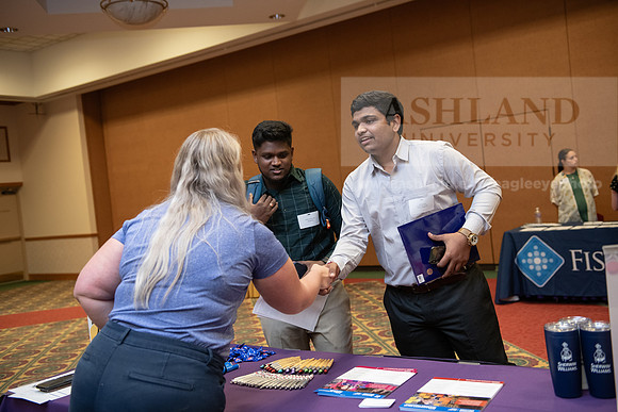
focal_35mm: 38
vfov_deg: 35.1
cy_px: 206
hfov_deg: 50.7
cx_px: 309
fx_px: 652
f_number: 3.2
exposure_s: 1/200
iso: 1250
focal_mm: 38
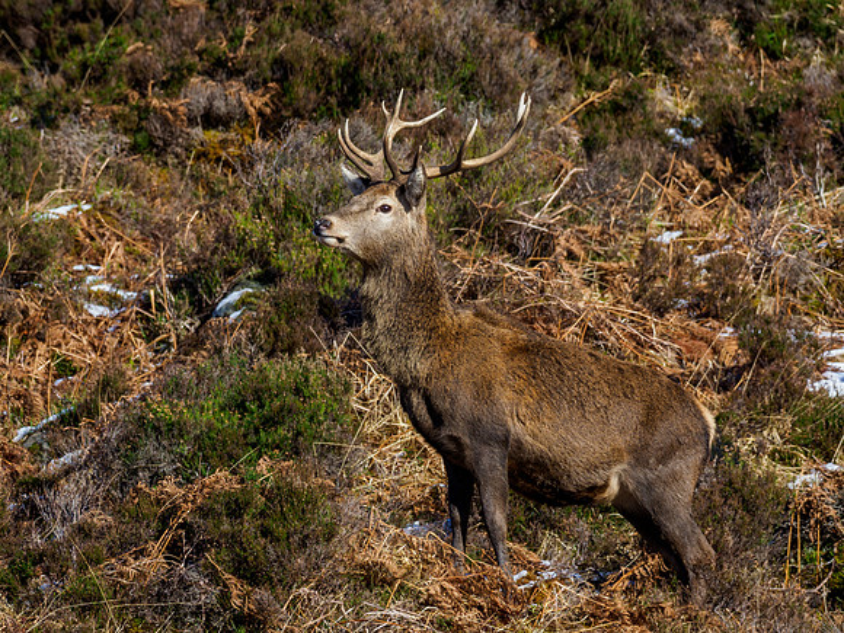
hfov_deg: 2.8
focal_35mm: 716
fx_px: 17464
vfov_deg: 2.1
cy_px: 256
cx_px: 460
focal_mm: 300
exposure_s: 1/640
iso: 200
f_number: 5.6
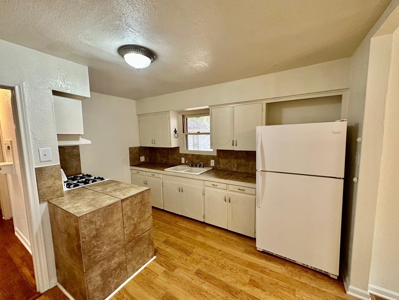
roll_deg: +0.8
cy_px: 150
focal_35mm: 14
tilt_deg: -6.3
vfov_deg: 85.7
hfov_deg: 102.1
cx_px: 200
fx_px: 161
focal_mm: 2.22
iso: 500
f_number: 2.2
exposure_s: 1/60
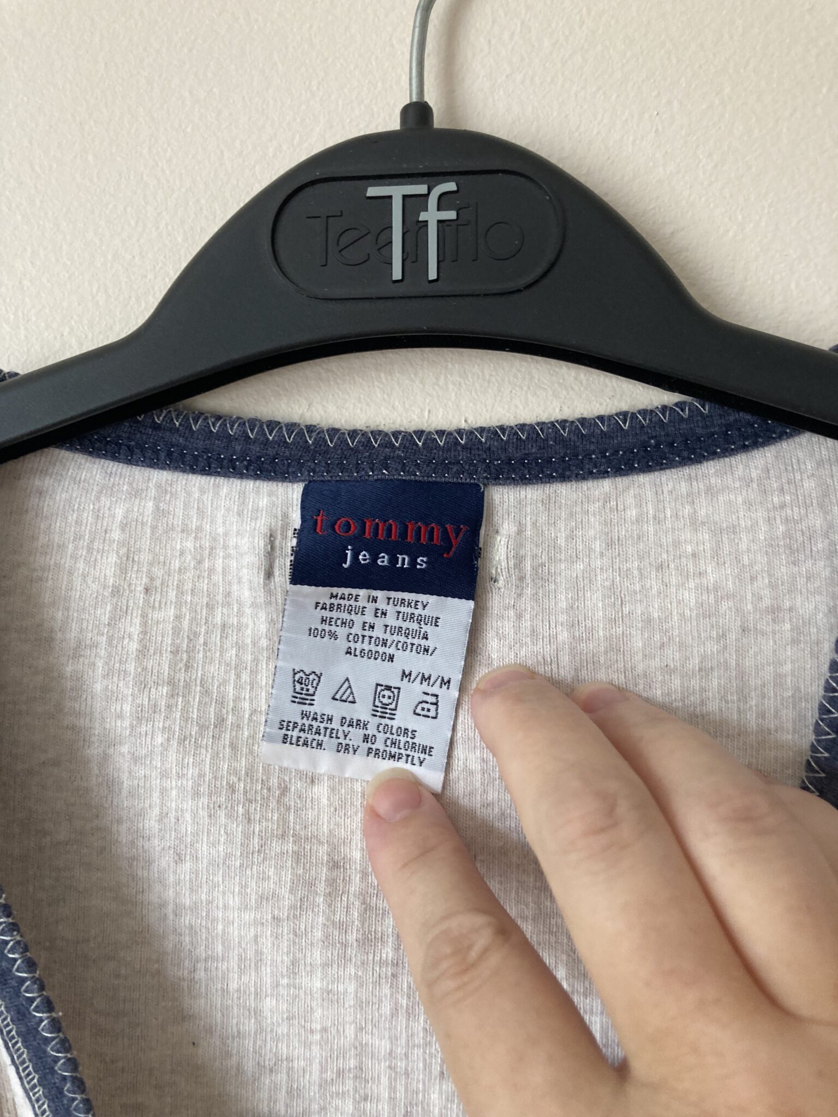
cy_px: 558
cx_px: 419
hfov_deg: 49.7
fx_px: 904
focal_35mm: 28
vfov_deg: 63.4
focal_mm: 3.99
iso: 125
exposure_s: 1/60
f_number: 1.8
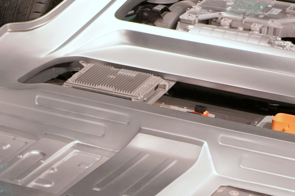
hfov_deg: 13.0
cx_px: -68
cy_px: 231
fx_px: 1254
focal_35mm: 153
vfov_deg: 8.9
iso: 400
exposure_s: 1/40
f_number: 4
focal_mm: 22.3
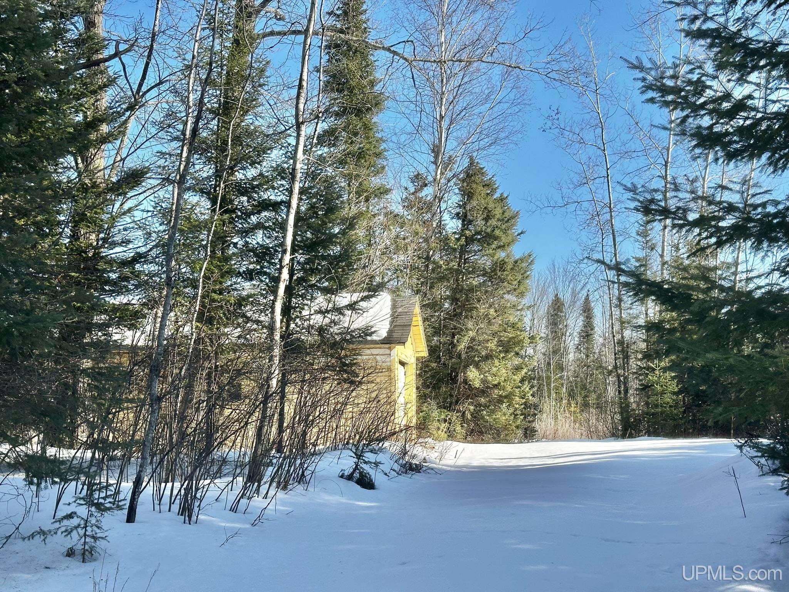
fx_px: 1094
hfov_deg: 39.7
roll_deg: -0.4
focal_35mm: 48
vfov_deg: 30.3
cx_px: 394
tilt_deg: +6.0
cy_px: 296
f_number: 1.78
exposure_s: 1/2028
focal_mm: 6.86
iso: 64
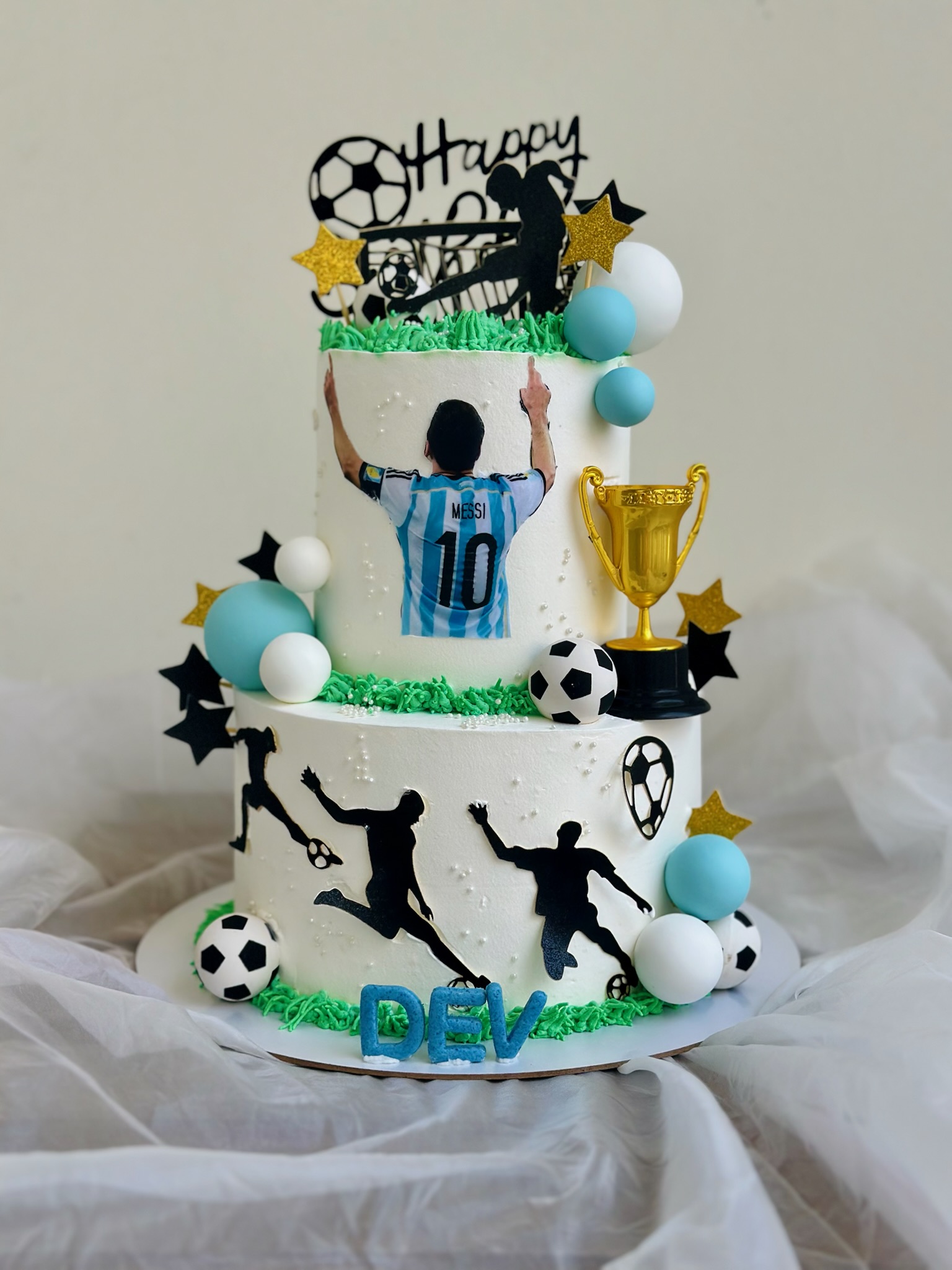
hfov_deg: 30.3
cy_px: 635
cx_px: 476
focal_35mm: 48
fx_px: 1760
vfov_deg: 39.7
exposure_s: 1/484
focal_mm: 6.86
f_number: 1.78
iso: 80
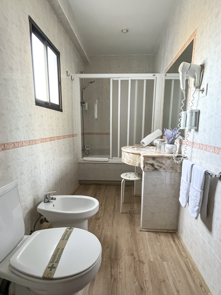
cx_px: 111
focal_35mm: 27
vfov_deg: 65.3
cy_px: 152
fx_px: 230
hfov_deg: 51.4
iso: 125
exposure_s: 1/50
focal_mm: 5.1
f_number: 1.6
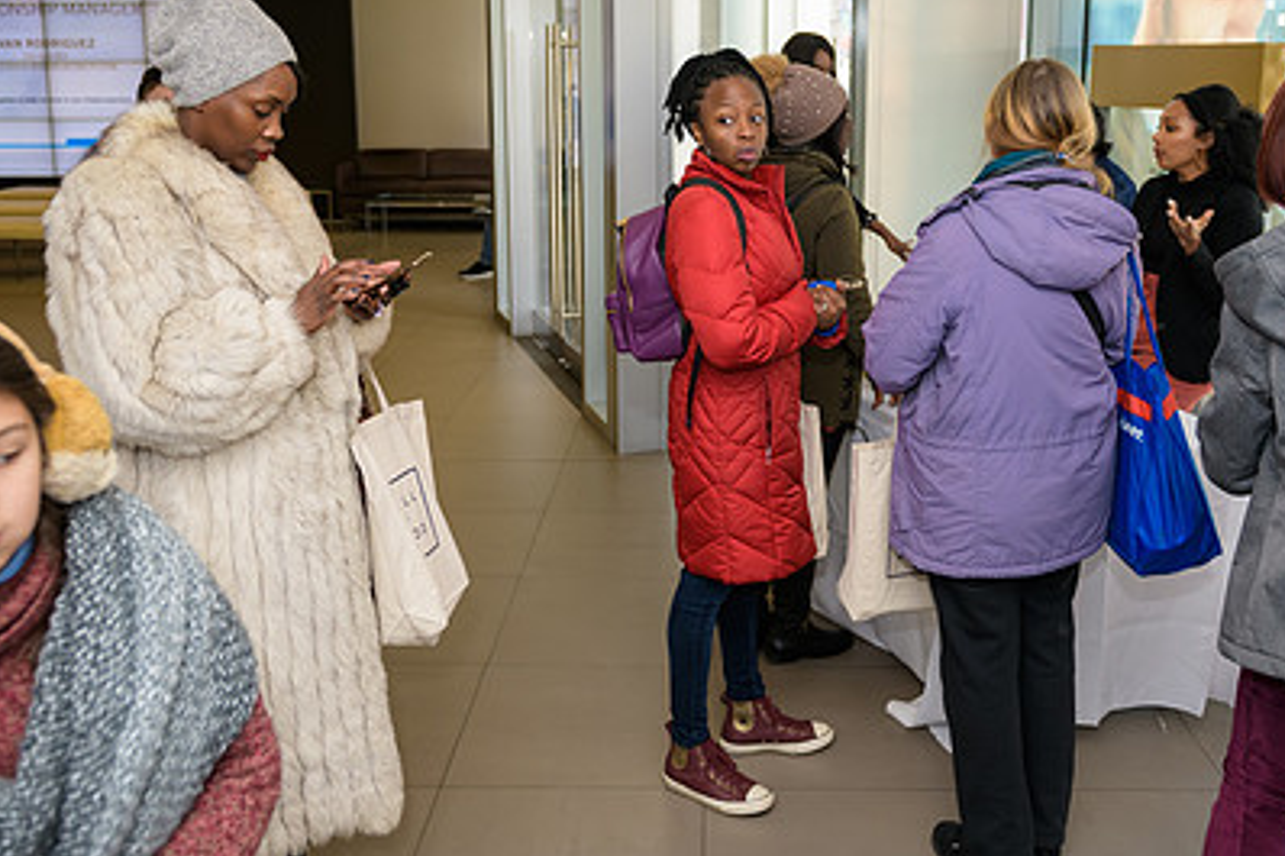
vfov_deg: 37.3
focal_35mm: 35
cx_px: 717
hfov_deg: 54.3
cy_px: 273
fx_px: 1249
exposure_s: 1/125
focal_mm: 24
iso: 200
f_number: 3.2
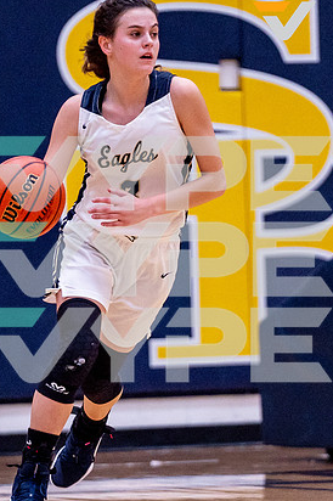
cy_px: 269
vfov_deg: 3.7
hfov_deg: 2.4
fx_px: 7852
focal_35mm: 565
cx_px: 198
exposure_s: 1/1250
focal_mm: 200
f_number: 2.8
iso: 2000
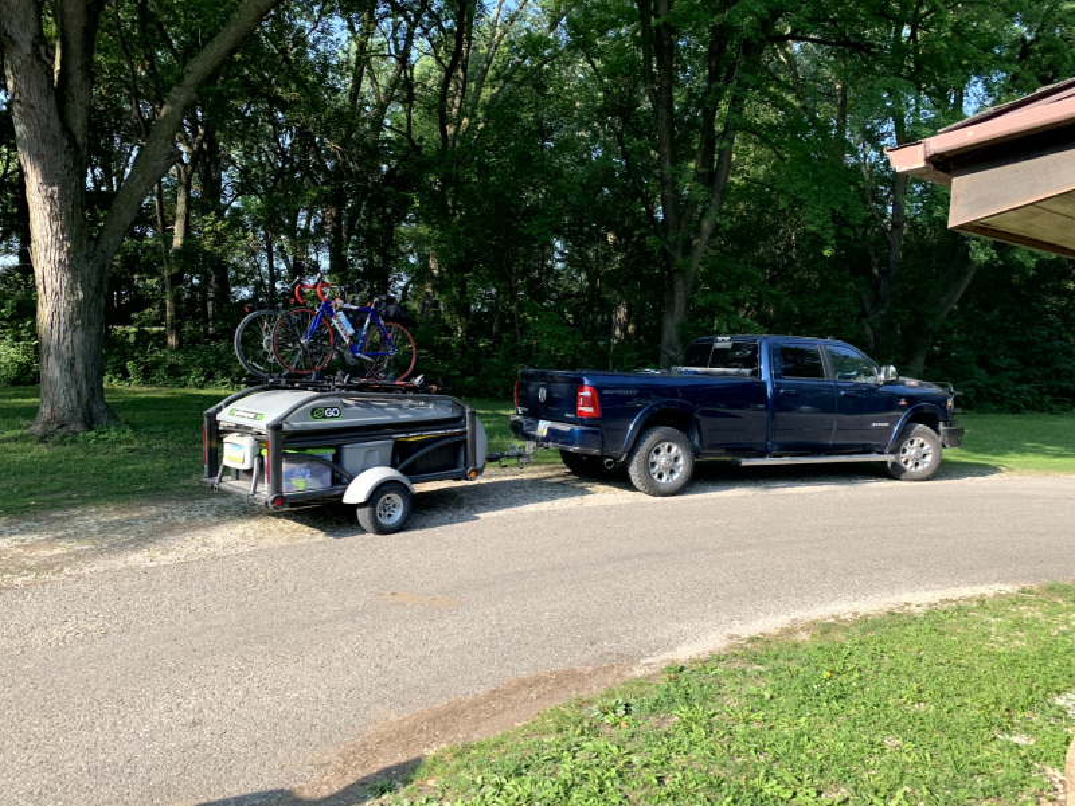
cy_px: 403
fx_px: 807
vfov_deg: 53.1
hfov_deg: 67.3
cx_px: 538
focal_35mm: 26
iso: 25
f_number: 1.8
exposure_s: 1/483
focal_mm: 4.25
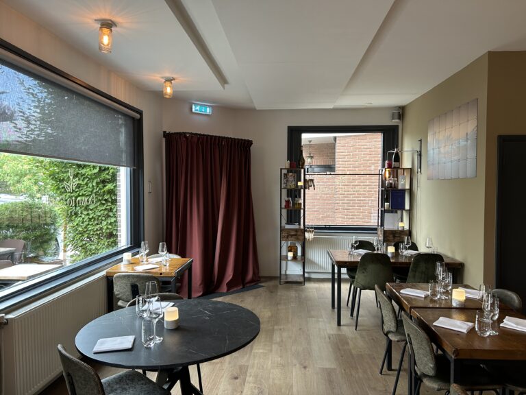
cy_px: 198
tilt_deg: -2.3
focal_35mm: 26
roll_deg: +0.5
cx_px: 263
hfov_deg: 67.3
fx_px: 395
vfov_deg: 53.1
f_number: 1.5
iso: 100
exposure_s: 1/100
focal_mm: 5.7
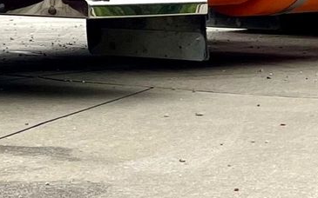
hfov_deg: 14.0
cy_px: -284
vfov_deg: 8.3
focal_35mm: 145
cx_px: -59
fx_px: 1256
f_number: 1.6
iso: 32
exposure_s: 1/5618
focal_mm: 5.1
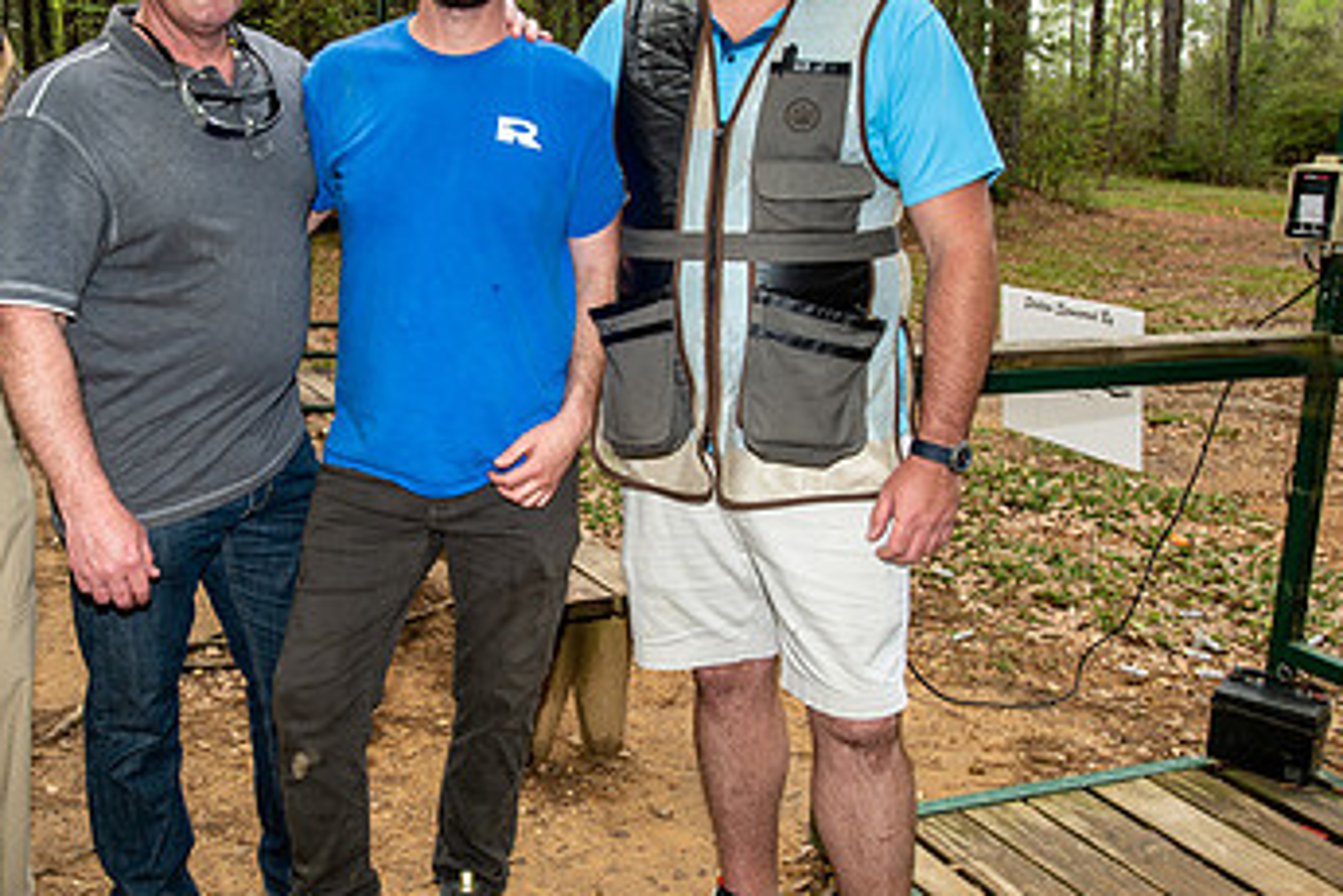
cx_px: 448
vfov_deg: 35.9
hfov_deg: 50.9
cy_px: 382
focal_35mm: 37
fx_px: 1380
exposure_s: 1/250
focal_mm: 22
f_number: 5
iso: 125
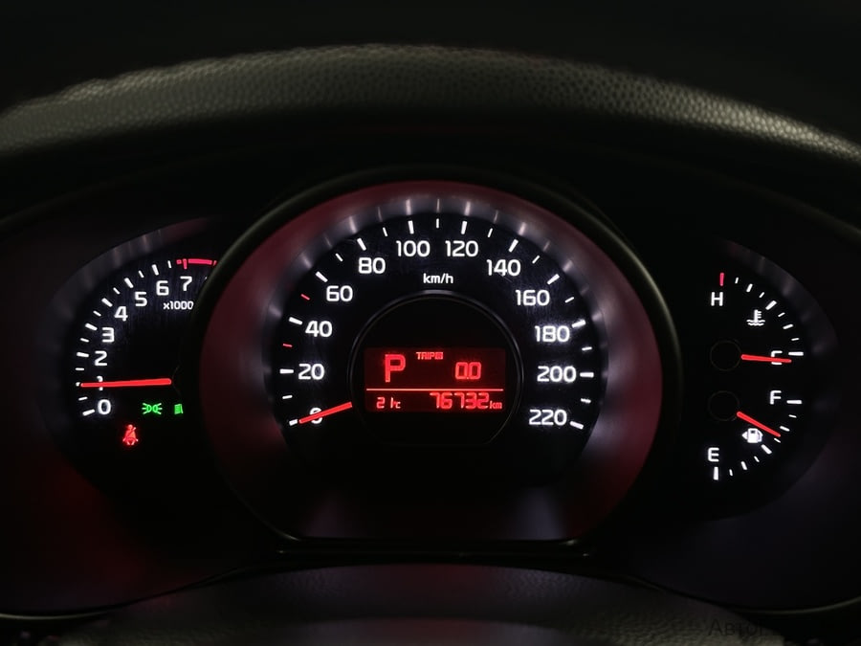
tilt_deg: -27.4
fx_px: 1194
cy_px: 323
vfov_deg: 30.3
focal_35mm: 48
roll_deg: -0.4
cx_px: 430
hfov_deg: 39.7
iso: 160
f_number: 1.78
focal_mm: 6.86
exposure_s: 1/50
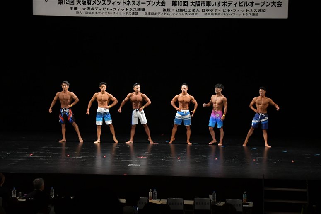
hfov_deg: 19.5
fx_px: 936
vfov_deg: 13.0
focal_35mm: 105
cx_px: 160
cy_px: 107
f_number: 5.6
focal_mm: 70
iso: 3200
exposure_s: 1/400
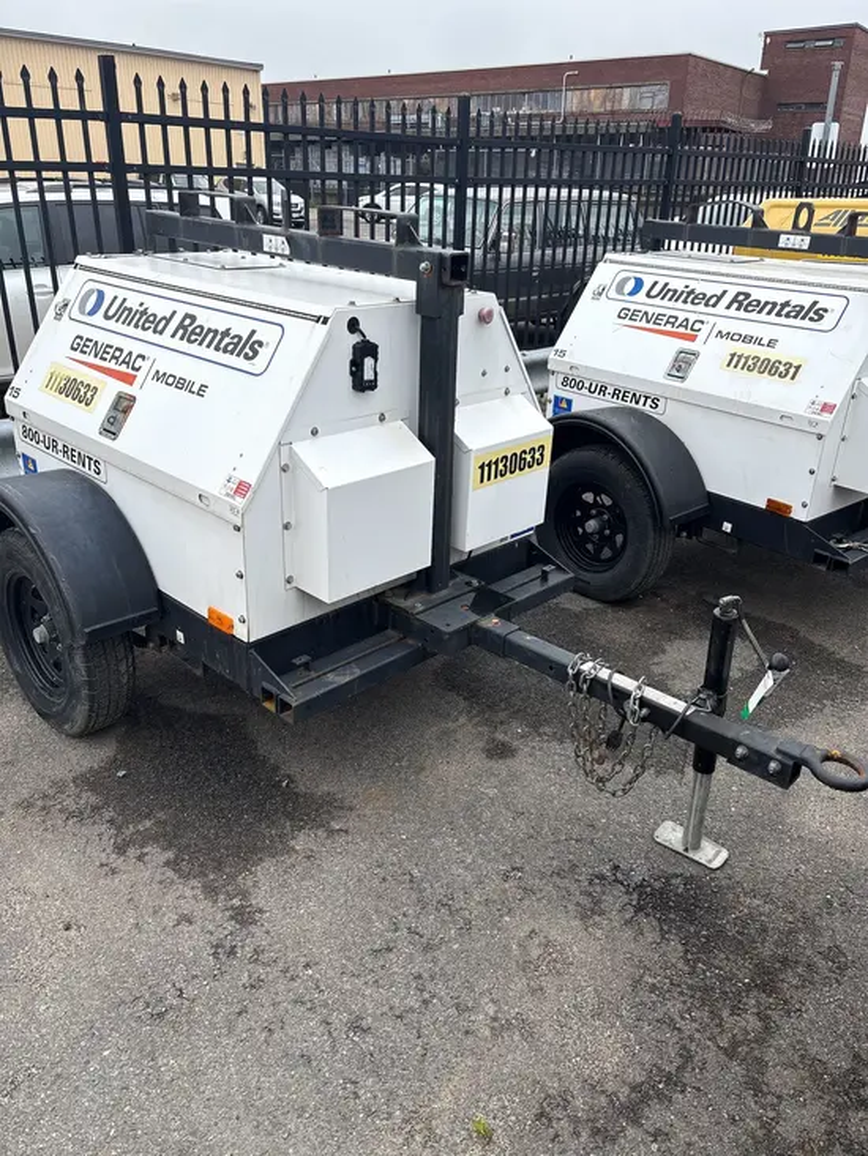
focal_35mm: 26
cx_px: 434
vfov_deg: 67.3
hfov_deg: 53.1
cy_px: 578
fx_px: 869
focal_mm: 5.96
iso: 50
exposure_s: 1/820
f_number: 1.6
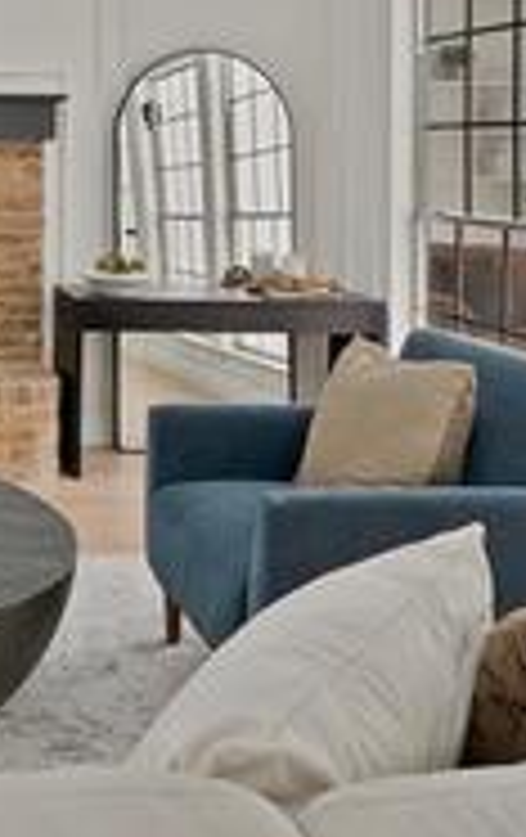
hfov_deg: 25.8
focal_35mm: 42
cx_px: -175
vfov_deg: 44.6
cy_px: 155
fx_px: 959
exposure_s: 1/4
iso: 640
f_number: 9
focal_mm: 12
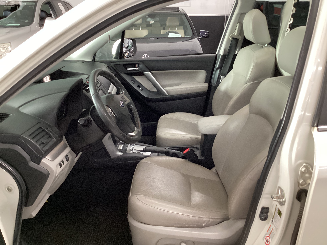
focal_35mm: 31
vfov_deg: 45.4
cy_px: 122
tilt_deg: -22.7
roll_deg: +0.3
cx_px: 164
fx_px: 293
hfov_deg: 58.4
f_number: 2.4
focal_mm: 3.3
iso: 400
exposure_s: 1/40
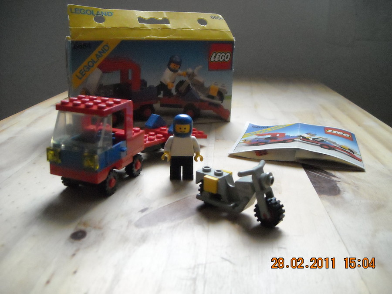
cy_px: 147
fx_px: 396
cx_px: 196
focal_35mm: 35
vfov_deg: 40.7
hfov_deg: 52.6
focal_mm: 5.7
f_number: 2.8
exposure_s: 1/100
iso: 800
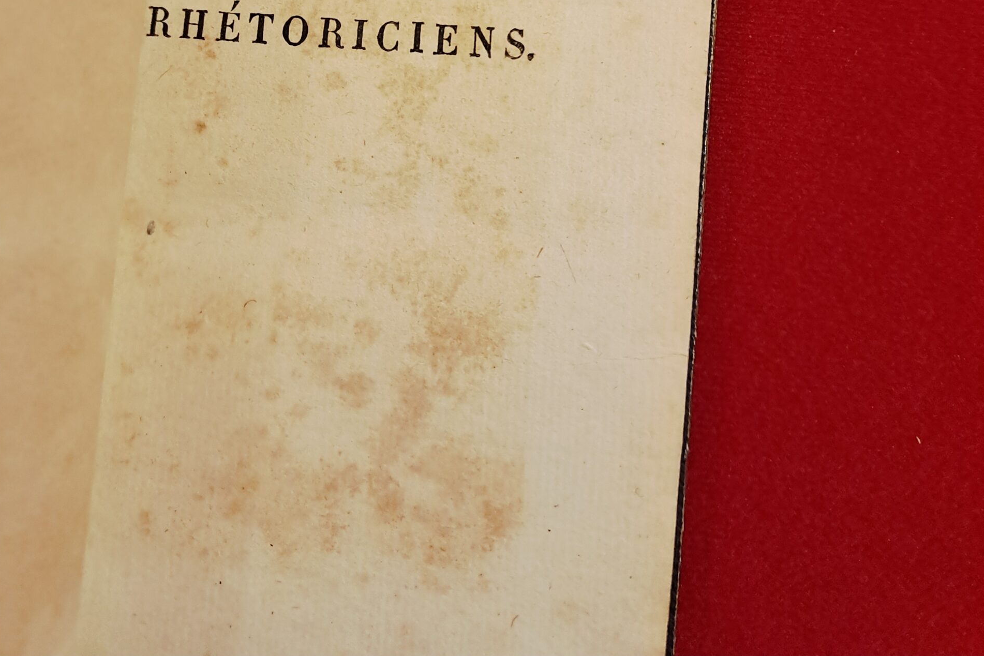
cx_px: 489
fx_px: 957
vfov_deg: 34.4
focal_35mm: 35
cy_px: -3
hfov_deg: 54.4
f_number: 1.8
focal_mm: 4.65
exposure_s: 1/50
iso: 320
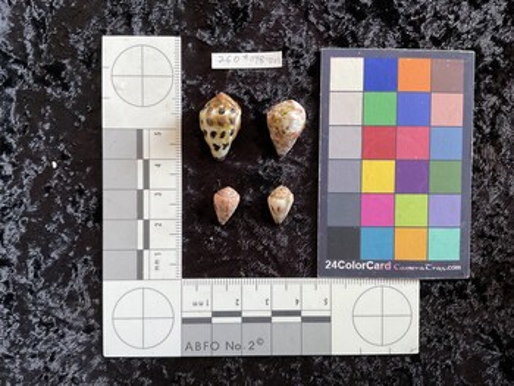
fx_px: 431
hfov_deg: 61.6
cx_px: 257
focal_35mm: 29
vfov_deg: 48.3
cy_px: 193
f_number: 1.8
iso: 200
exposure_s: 1/60
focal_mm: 3
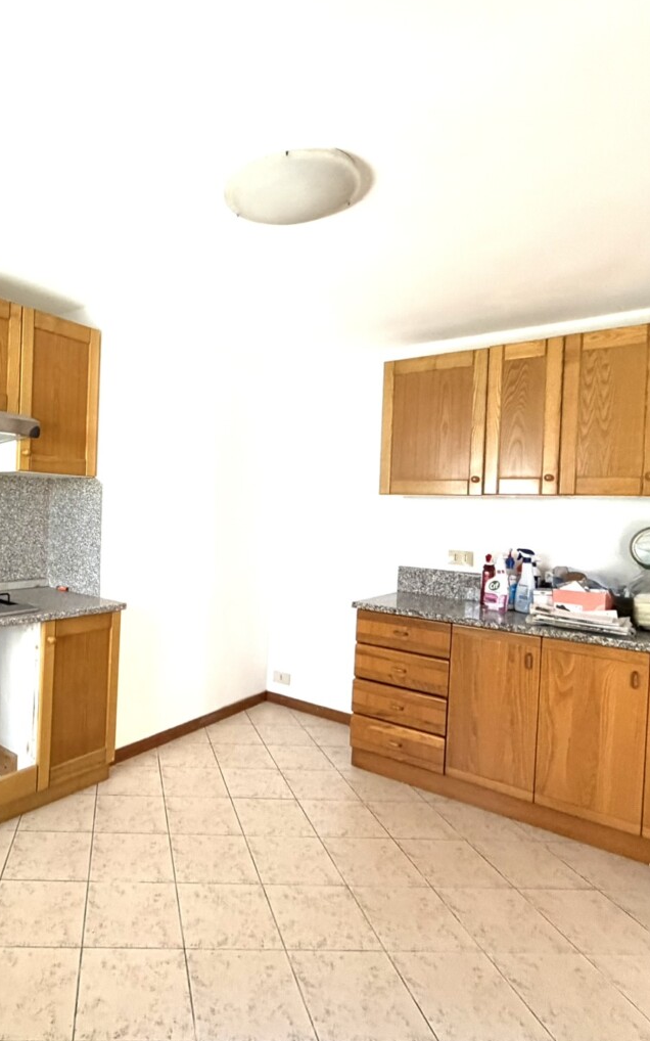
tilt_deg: +0.2
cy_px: 512
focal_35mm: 21
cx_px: 149
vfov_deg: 82.3
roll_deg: -2.5
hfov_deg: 54.1
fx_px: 595
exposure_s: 1/60
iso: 500
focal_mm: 2.22
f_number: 2.2
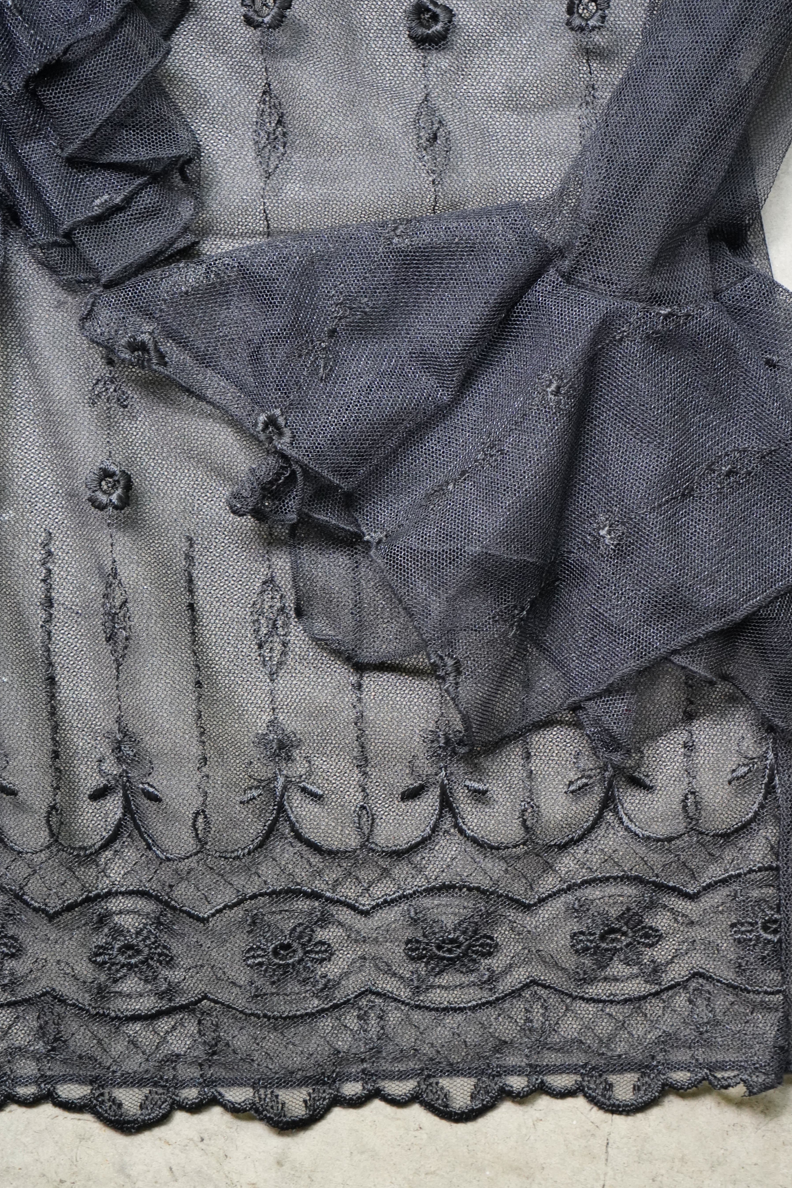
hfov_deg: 17.5
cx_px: 392
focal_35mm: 78
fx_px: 2574
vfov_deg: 26.0
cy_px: 607
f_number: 5.6
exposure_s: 1/160
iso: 8000
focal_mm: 70
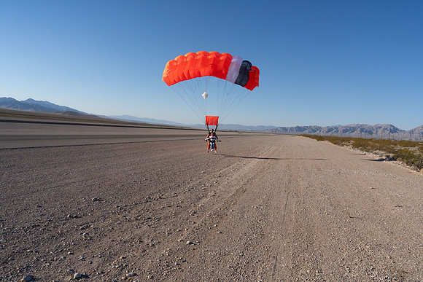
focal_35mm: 24
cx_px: 212
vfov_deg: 53.2
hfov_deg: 73.7
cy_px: 141
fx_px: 282
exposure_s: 1/2000
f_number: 10
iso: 800
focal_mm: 24
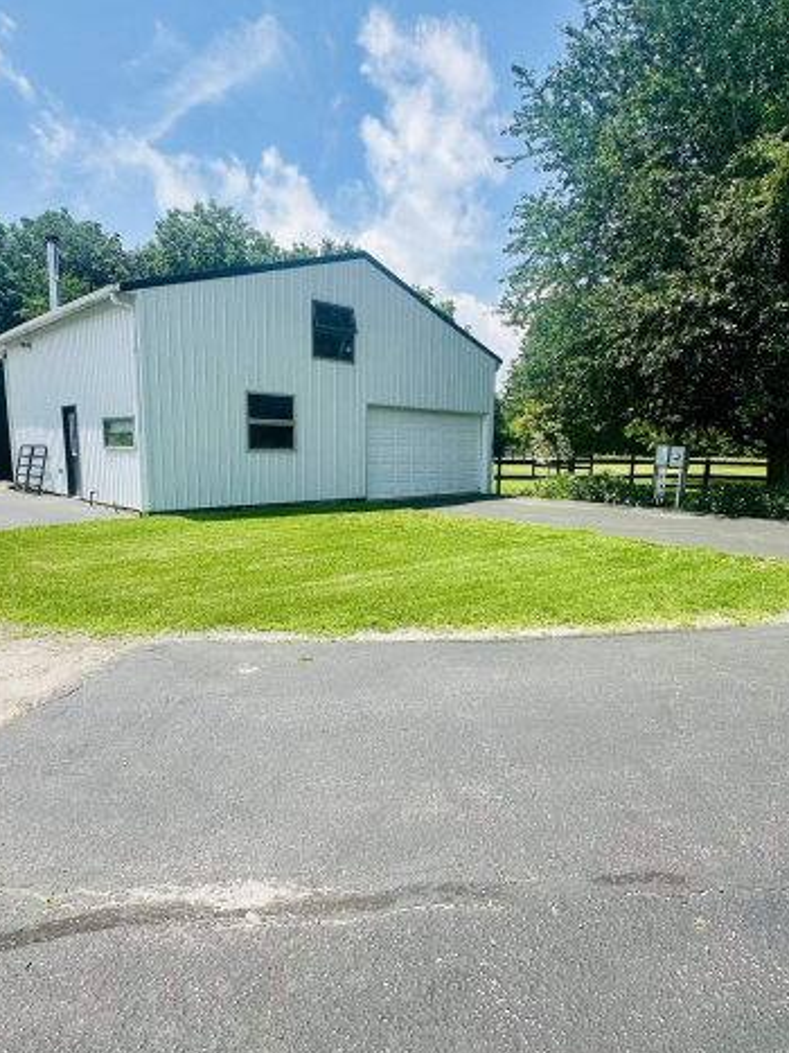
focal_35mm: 20
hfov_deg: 65.8
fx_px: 608
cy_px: 531
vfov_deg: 81.8
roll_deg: -1.7
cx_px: 428
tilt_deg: -7.0
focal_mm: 2.22
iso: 50
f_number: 2.2
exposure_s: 1/1416
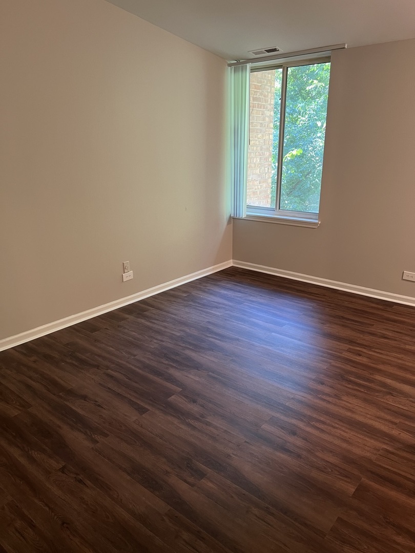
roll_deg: +0.2
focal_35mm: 26
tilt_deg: -18.2
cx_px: 208
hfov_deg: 53.1
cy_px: 276
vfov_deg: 67.3
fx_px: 416
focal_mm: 5.7
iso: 200
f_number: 1.5
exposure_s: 1/60
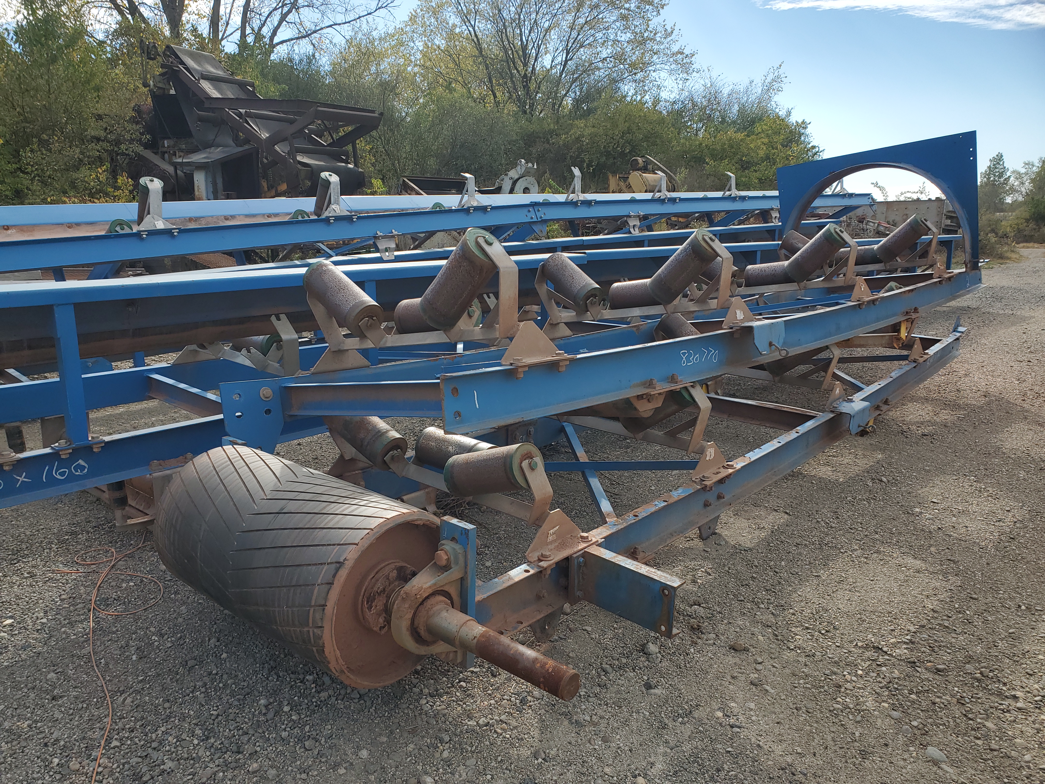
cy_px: 392
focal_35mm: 26
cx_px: 522
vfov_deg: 53.1
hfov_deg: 67.3
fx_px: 785
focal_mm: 4.3
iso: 50
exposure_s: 1/1058
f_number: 2.4
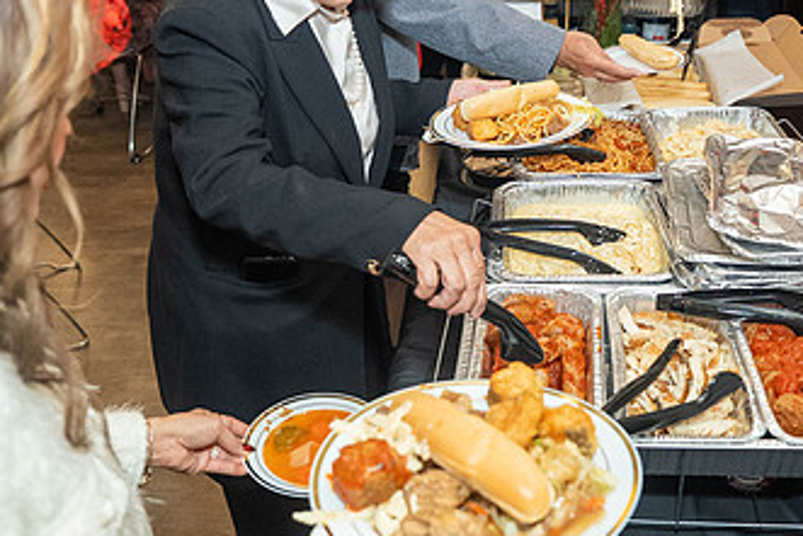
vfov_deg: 31.2
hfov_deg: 46.3
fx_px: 937
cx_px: 459
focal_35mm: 42
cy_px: 115
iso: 1600
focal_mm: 24
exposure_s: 1/100
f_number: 3.5
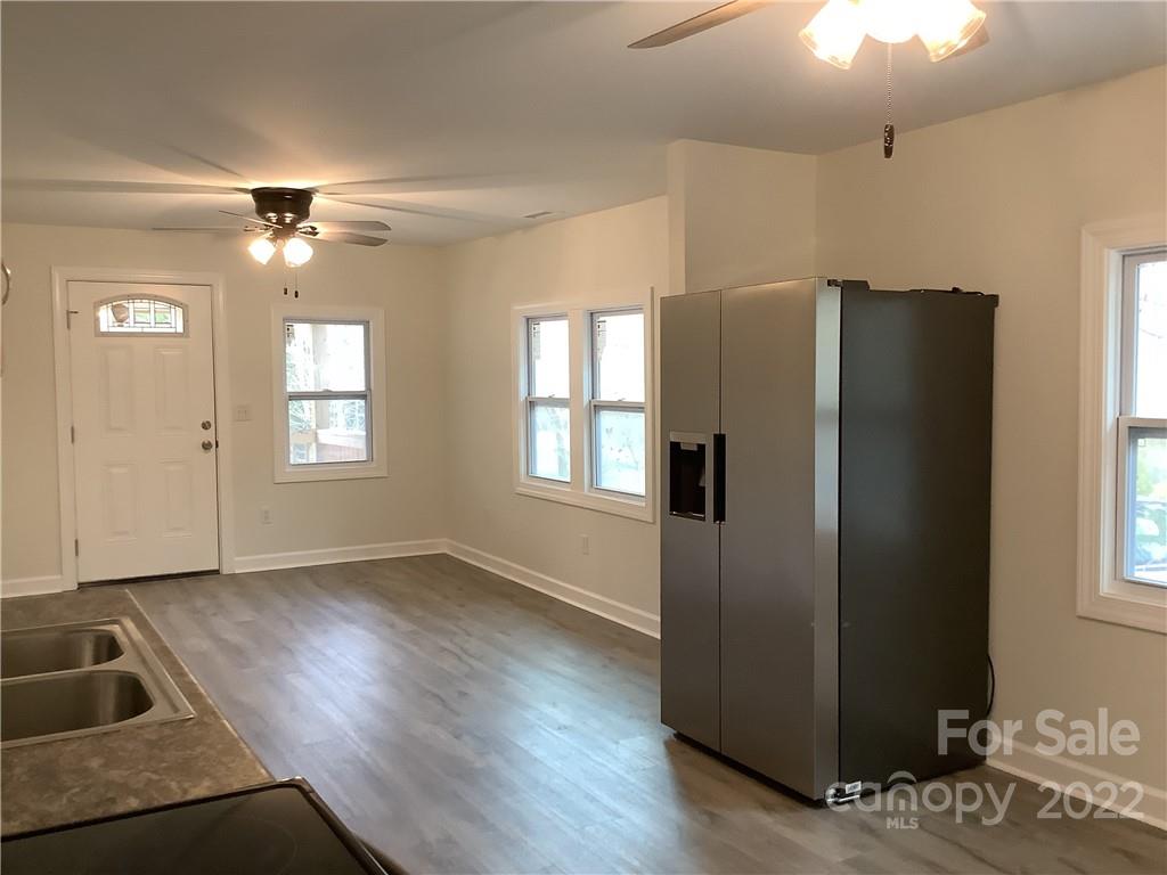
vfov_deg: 45.4
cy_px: 438
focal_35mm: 31
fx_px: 1045
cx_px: 584
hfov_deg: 58.4
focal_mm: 3.3
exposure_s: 1/50
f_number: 2.4
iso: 200
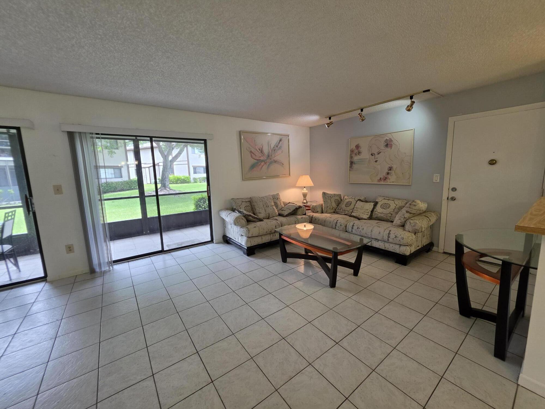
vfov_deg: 89.9
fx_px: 205
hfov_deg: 106.2
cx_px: 272
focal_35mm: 13
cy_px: 204
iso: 100
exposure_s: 1/120
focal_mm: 2.2
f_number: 1.9
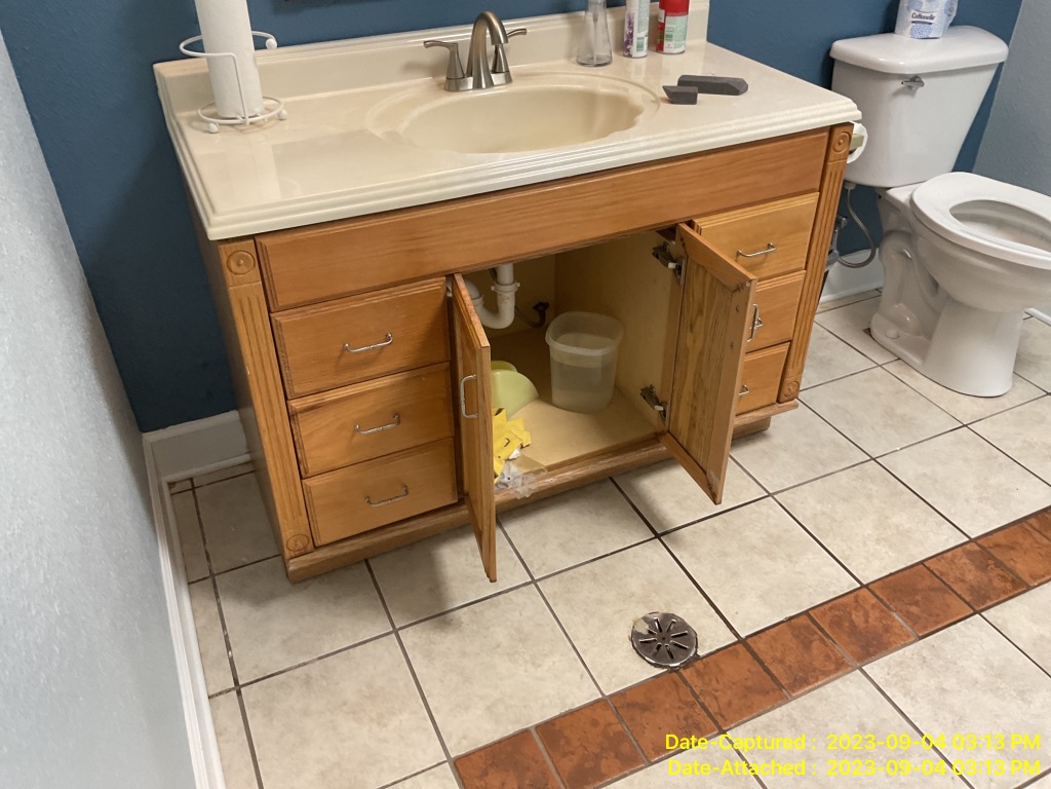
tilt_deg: -36.0
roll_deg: +1.4
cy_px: 394
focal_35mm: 29
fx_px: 880
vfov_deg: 48.2
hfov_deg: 61.7
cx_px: 526
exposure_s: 1/60
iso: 250
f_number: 1.8
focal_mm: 3
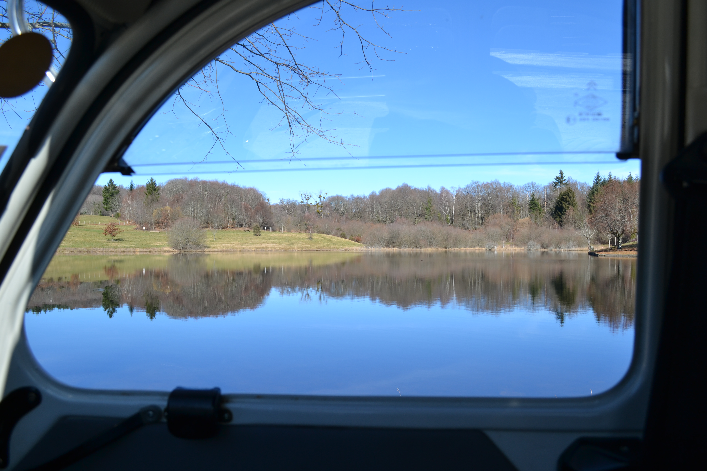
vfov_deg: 43.6
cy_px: 236
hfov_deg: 61.9
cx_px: 354
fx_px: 589
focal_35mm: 30
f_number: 8
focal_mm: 20
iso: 100
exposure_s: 1/250
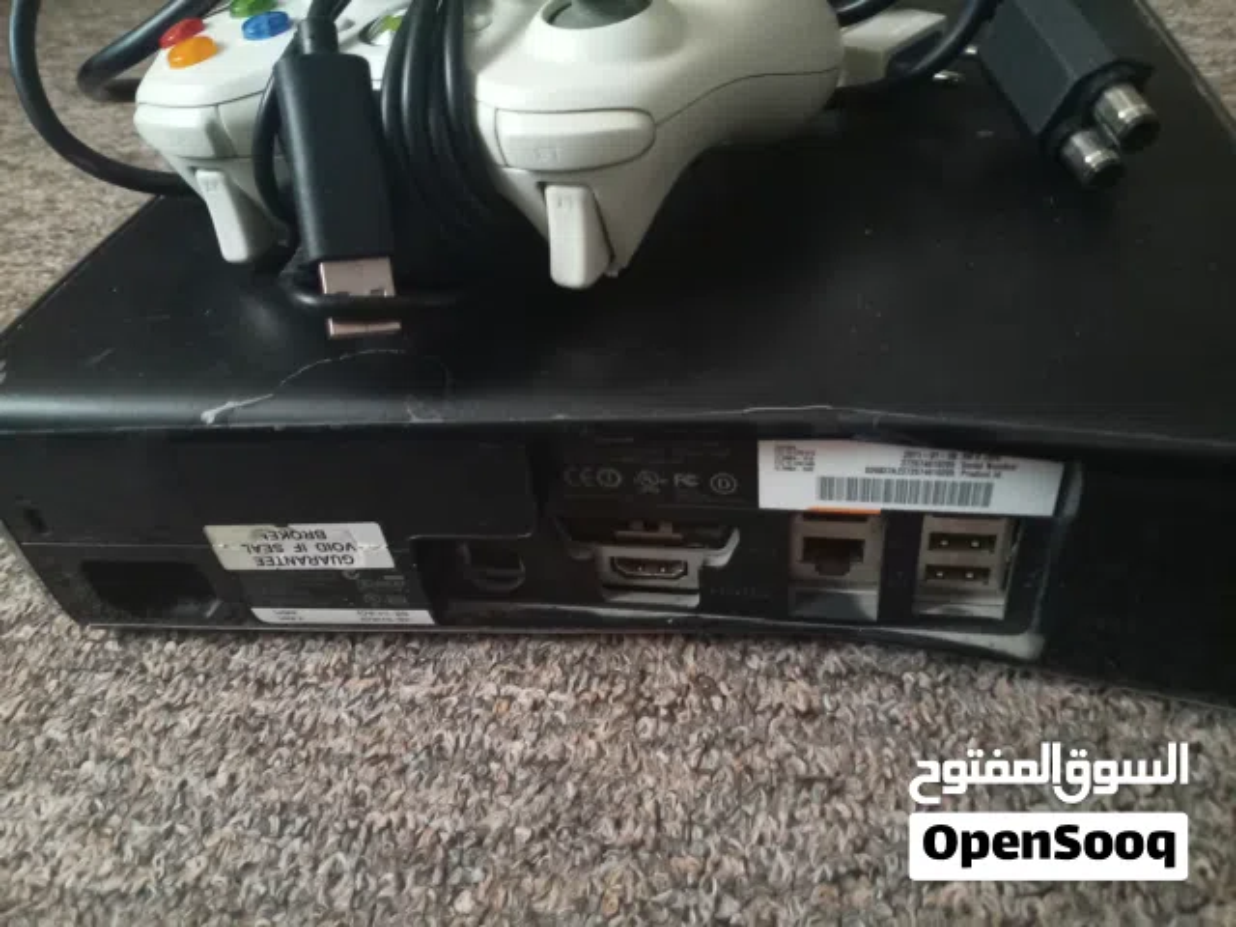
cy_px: 464
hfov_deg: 65.3
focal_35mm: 27
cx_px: 618
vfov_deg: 51.4
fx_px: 964
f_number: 1.8
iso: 3730
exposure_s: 1/14.3
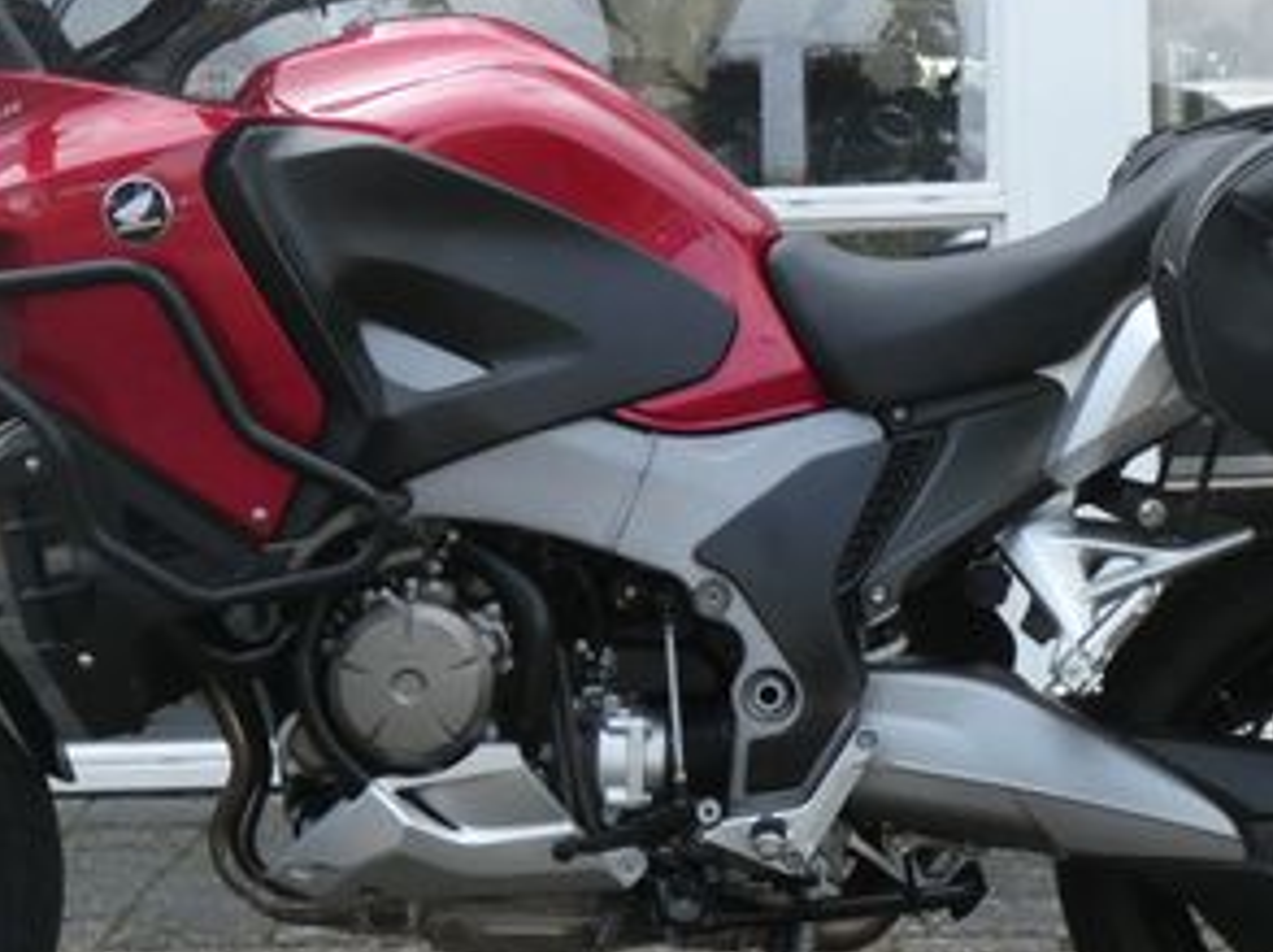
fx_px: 3857
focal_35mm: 105
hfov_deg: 18.7
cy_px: 500
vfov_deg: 14.1
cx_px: 686
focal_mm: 8.6
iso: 800
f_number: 4
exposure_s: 1/1000
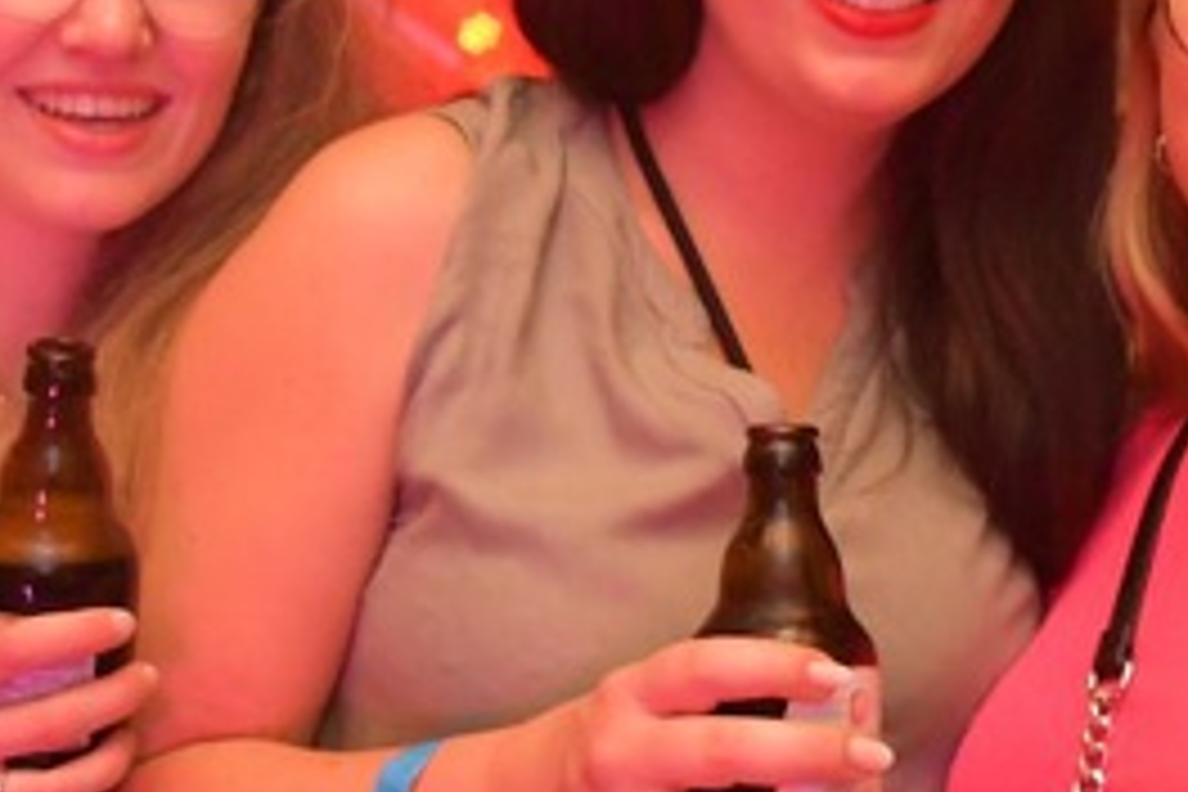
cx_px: 1022
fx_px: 3267
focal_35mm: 99
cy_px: 266
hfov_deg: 20.3
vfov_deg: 13.8
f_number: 4
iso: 6400
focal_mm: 22
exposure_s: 1/60
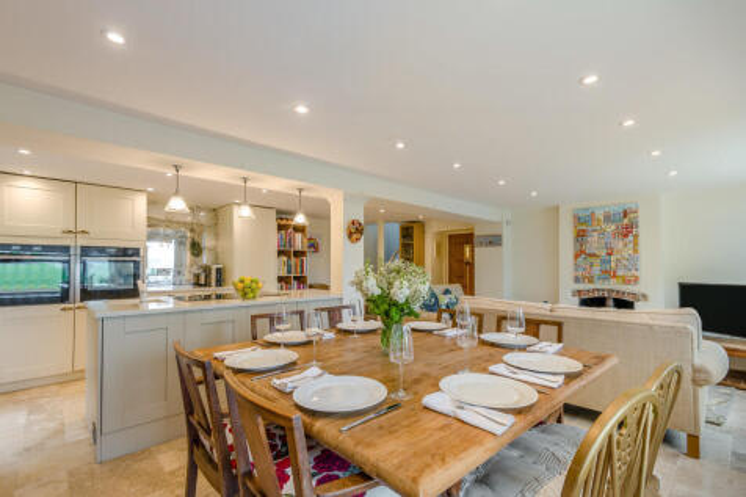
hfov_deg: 96.8
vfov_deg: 73.7
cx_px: 373
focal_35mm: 16
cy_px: 248
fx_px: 331
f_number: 8
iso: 100
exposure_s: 1/10
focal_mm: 16
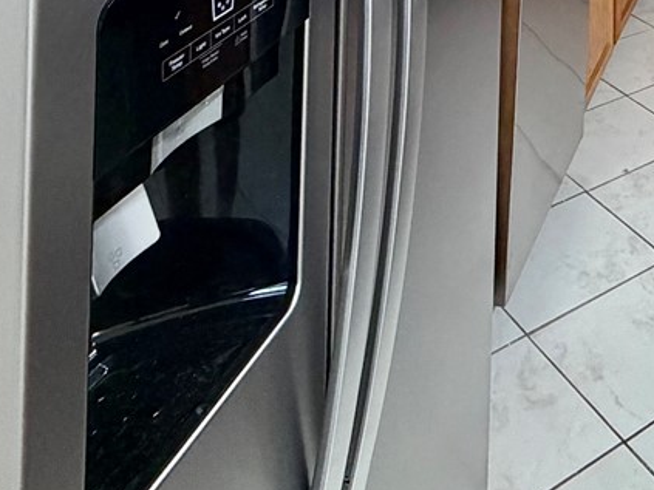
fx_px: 1001
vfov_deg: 20.0
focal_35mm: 53
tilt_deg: -0.1
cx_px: 818
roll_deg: -0.1
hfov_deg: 30.0
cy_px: -394
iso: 250
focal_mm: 2.22
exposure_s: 1/120
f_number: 2.2
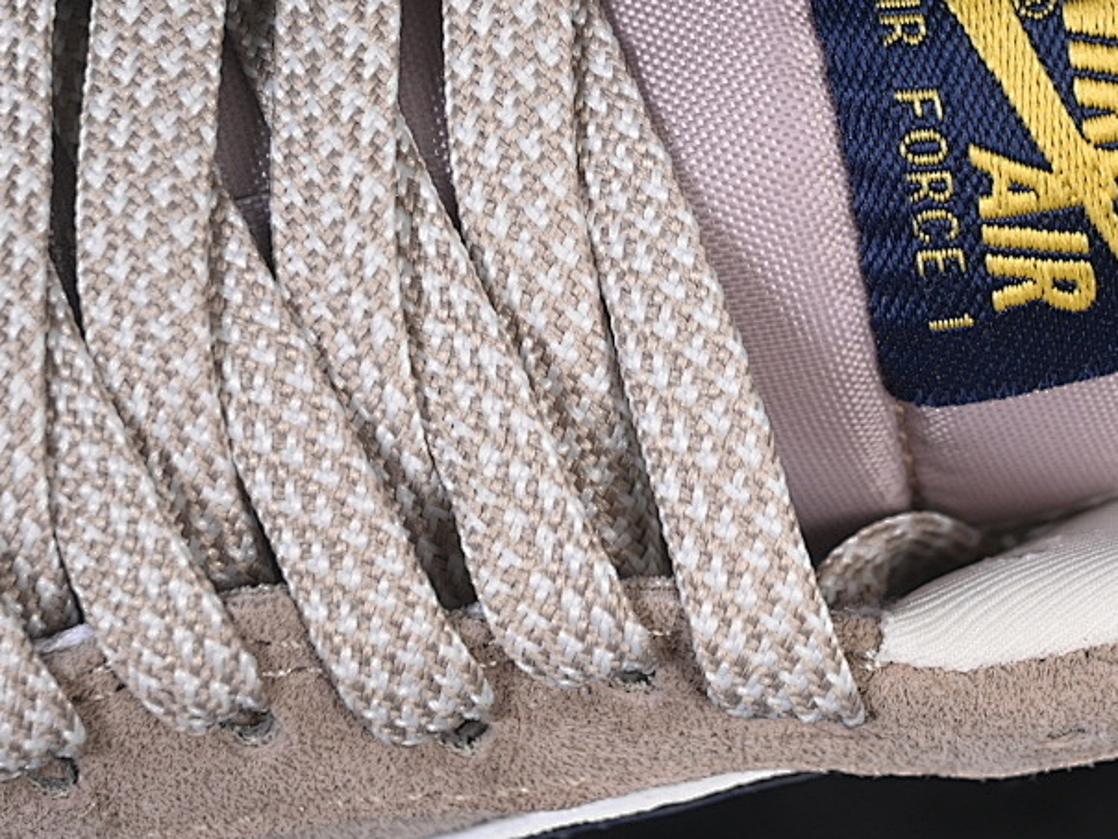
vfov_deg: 11.5
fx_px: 4166
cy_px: 174
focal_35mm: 129
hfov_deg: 15.2
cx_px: 887
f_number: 6.3
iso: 160
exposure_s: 1/60
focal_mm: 50
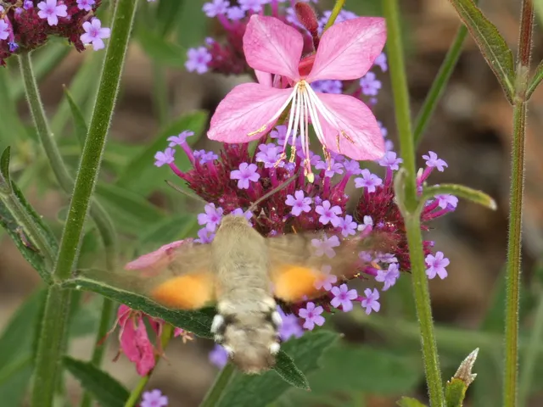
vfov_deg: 4.2
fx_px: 5490
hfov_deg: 5.7
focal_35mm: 350
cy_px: 204
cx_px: 272
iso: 200
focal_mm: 62.7
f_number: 5.6
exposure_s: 1/80
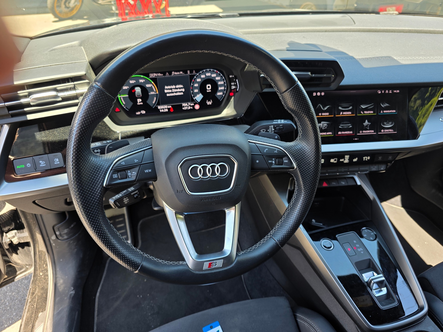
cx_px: 222
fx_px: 294
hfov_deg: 73.9
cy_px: 166
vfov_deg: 58.9
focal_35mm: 23
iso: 50
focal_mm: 6.3
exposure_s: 1/180
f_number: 1.7
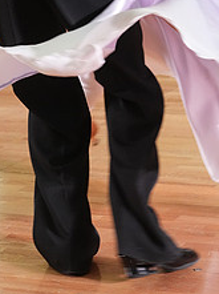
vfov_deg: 10.9
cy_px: -80
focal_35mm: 177
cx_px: 51
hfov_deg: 8.4
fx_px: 1497
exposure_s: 1/200
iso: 3200
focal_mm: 70
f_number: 5.6
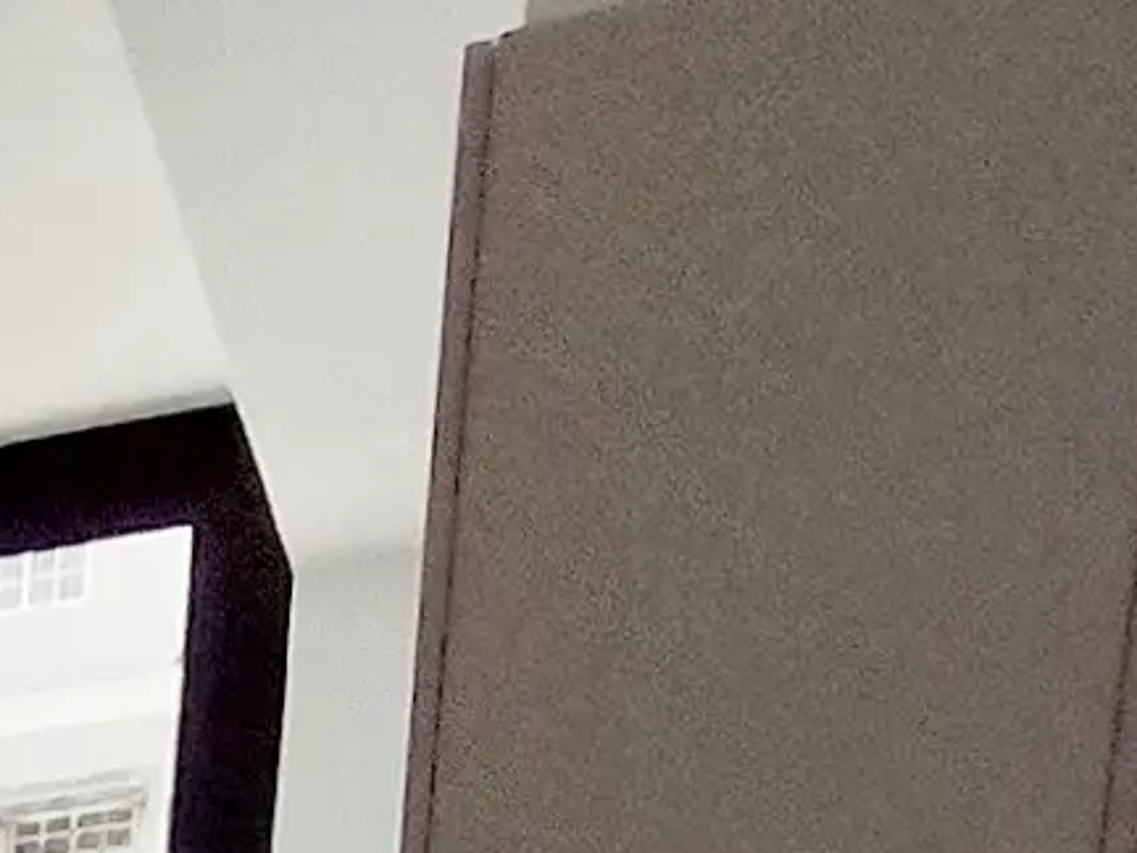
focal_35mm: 121
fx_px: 3974
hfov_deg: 12.5
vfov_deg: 8.9
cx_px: -1650
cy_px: 2899
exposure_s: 1/221
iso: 50
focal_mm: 1.67
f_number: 2.2
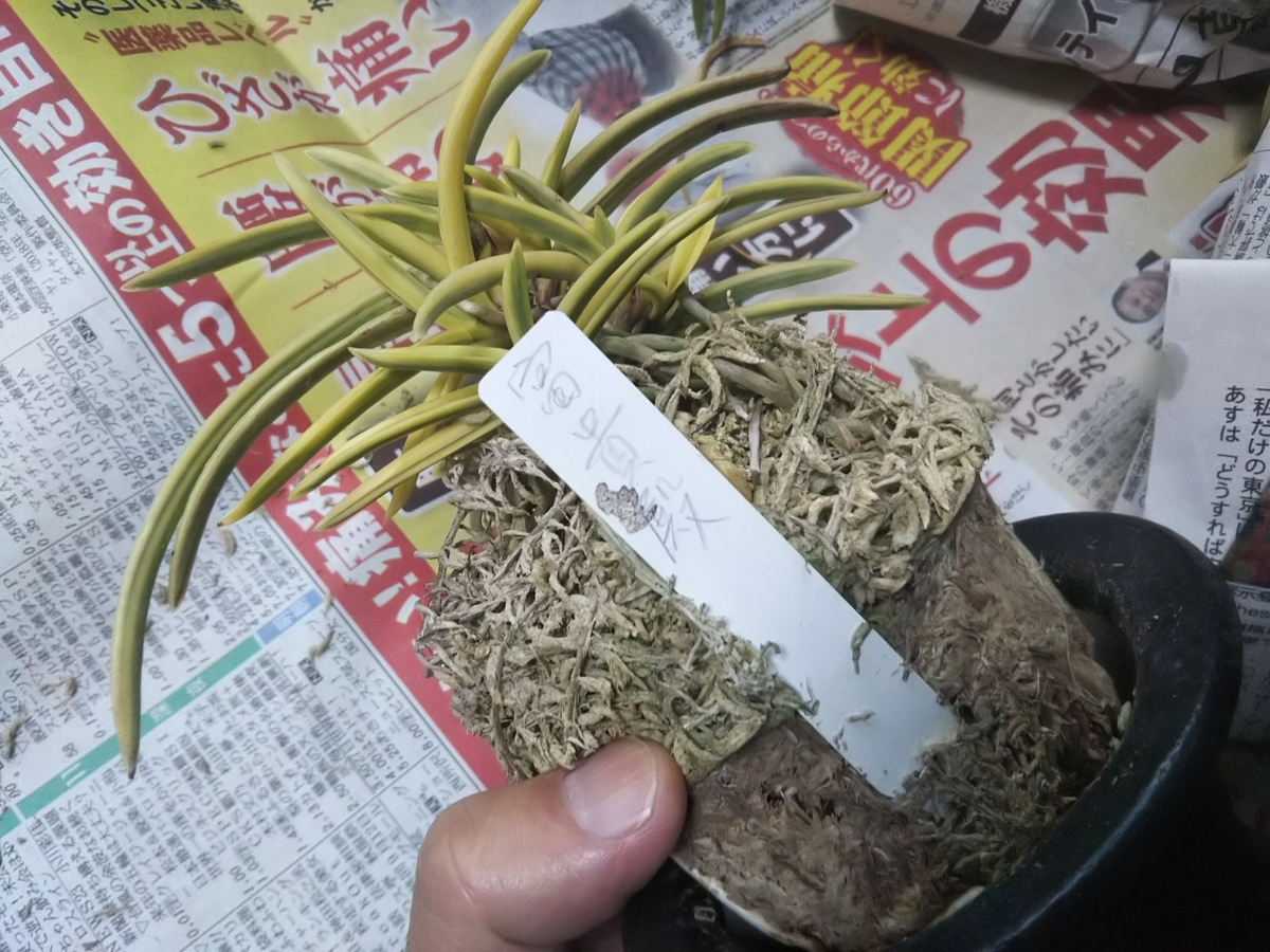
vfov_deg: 46.8
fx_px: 1101
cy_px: 476
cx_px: 635
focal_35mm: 30
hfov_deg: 60.0
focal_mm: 4
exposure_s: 1/30
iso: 125
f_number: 2.2
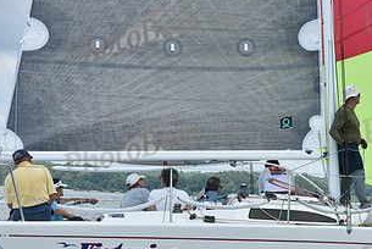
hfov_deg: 15.3
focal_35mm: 133
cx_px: 300
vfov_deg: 10.3
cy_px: 192
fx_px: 1376
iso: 320
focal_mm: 70
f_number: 8
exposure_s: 1/1000
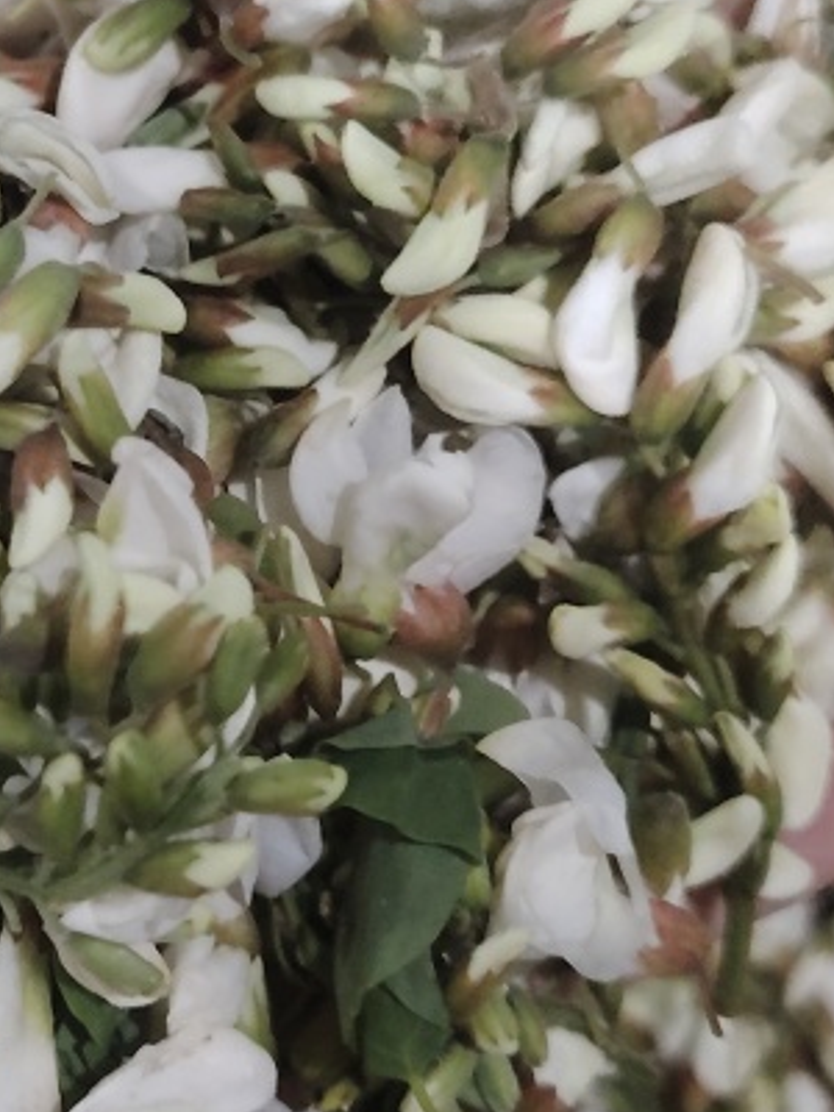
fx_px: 2056
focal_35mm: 64
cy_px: 468
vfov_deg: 30.2
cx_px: 56
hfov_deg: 22.3
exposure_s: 1/100
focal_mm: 5.25
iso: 6528
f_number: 1.75
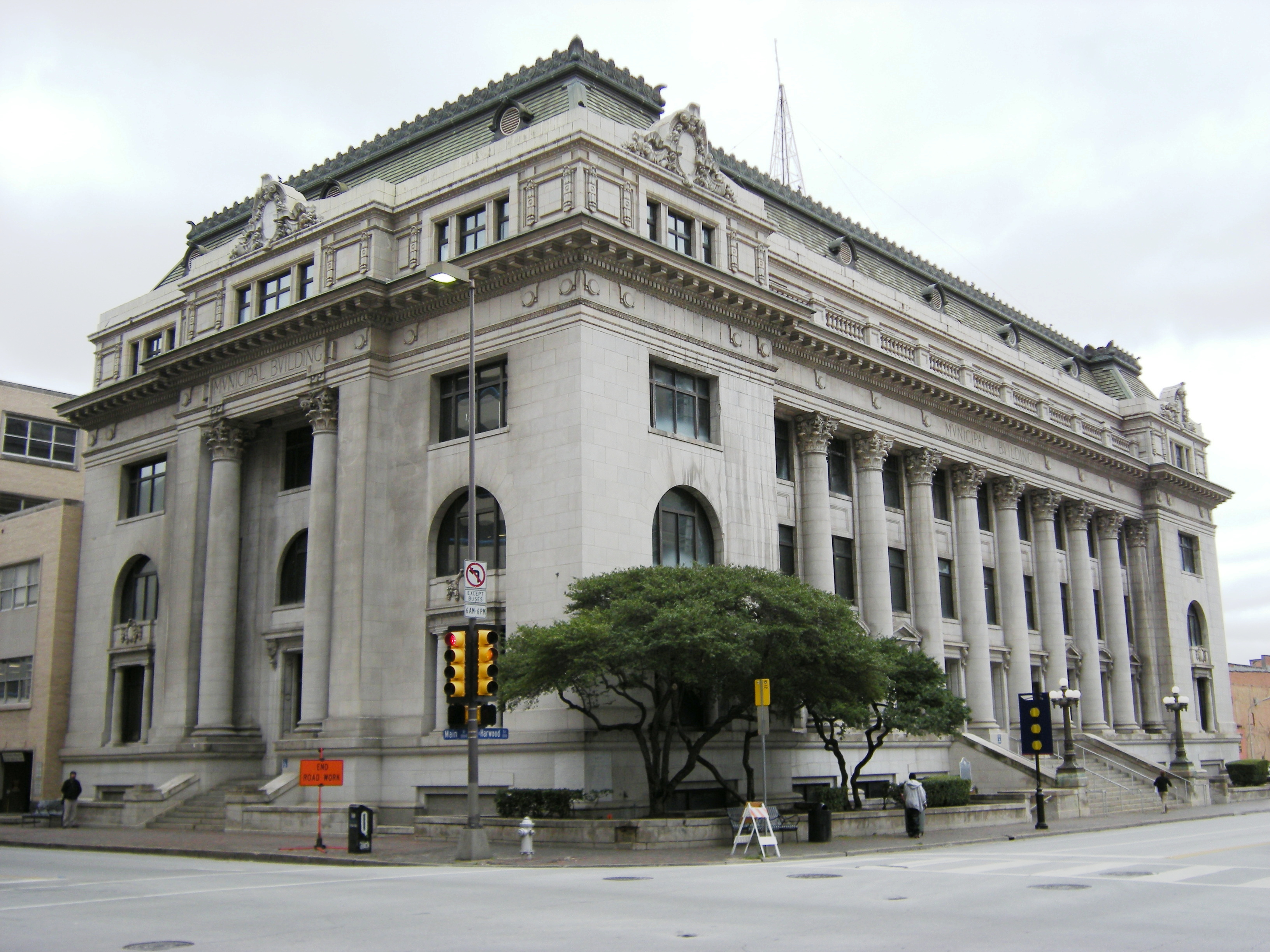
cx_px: 635
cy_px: 476
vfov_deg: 37.7
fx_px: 1394
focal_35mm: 38
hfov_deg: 49.0
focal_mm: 6.3
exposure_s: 1/288
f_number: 3.2
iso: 64
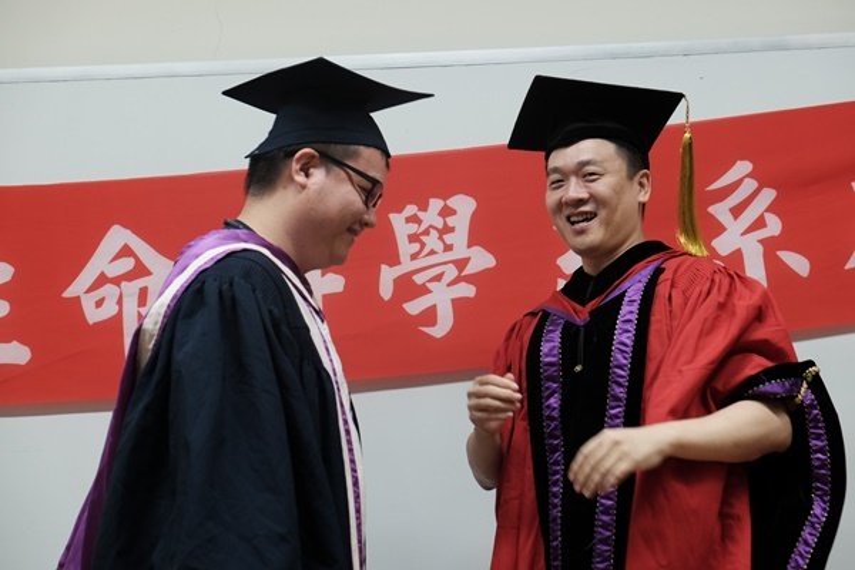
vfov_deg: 19.7
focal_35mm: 69
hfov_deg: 29.2
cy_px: 285
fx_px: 1639
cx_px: 428
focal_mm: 46.3
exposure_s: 1/160
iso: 1600
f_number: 4.5
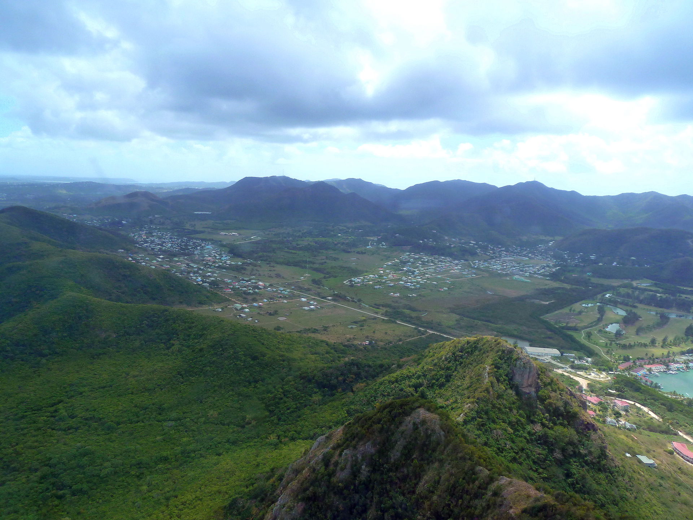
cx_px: 346
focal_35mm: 25
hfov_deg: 69.4
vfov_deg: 54.9
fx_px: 500
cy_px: 260
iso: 125
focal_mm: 4.1
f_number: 4
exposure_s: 1/400
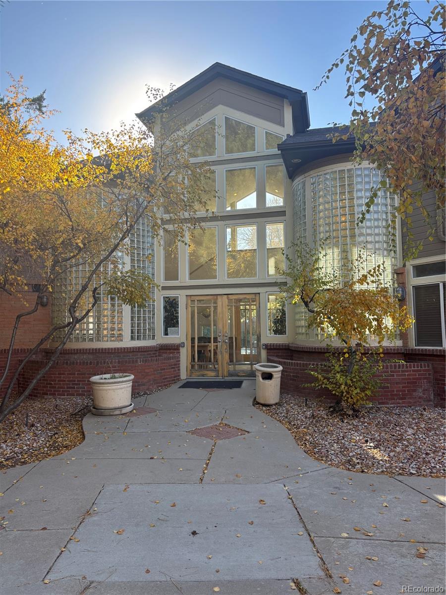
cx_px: 223
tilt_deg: +2.9
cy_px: 298
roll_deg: -0.3
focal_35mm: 26
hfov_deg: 53.1
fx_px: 447
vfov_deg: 67.3
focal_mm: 5.96
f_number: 1.6
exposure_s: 1/547
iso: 50
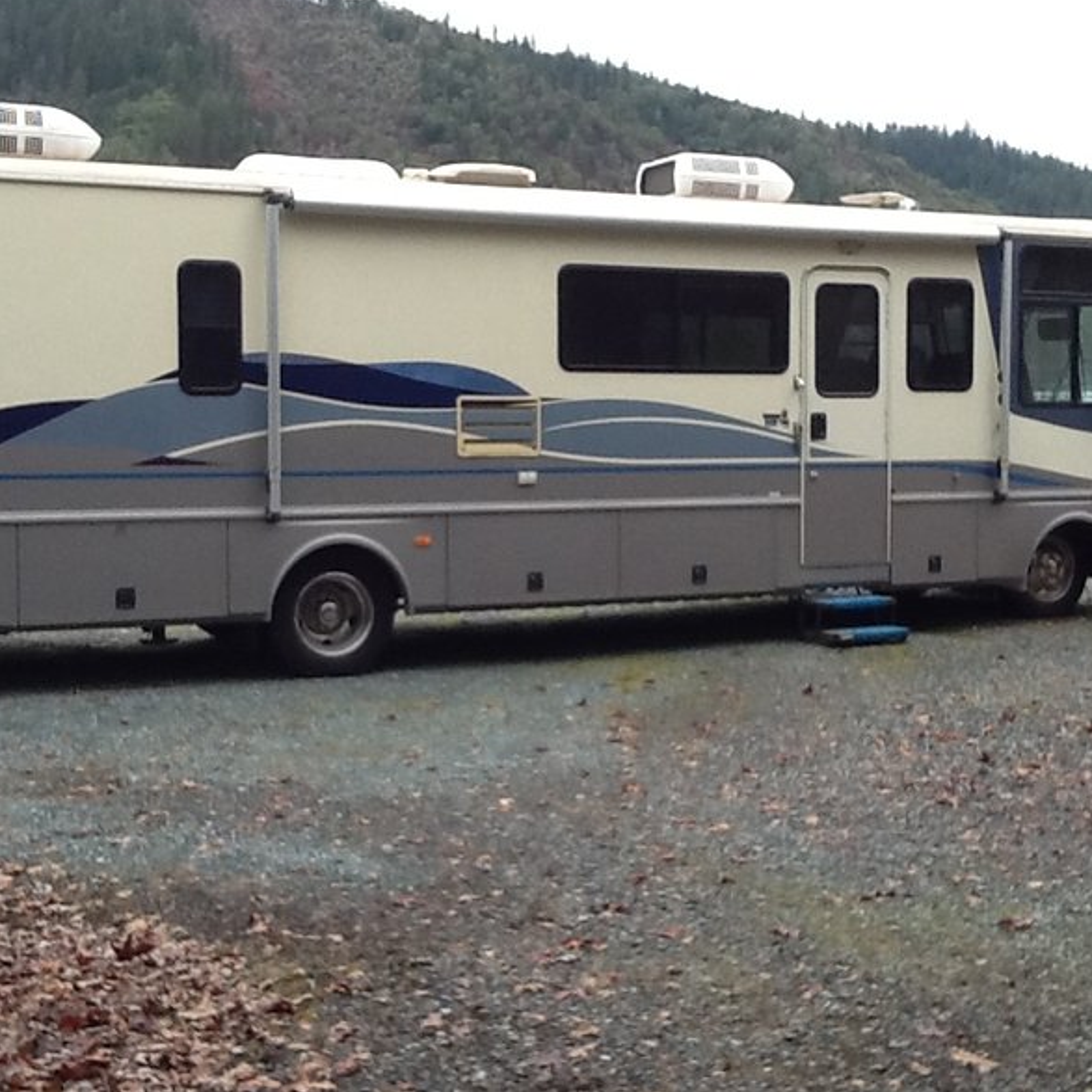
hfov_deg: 32.2
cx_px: 517
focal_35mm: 53
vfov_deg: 32.2
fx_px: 1892
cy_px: 538
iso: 40
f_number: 2.4
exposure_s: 1/139
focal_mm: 2.03
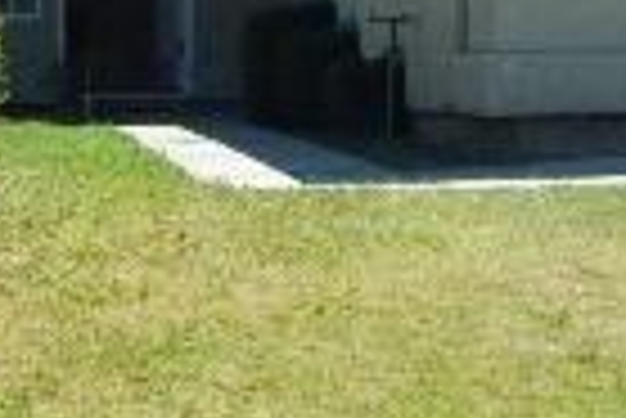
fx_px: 2576
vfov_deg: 9.2
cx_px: 437
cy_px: -40
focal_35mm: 148
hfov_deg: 13.8
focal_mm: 5.6
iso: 400
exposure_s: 1/1500
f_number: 6.5
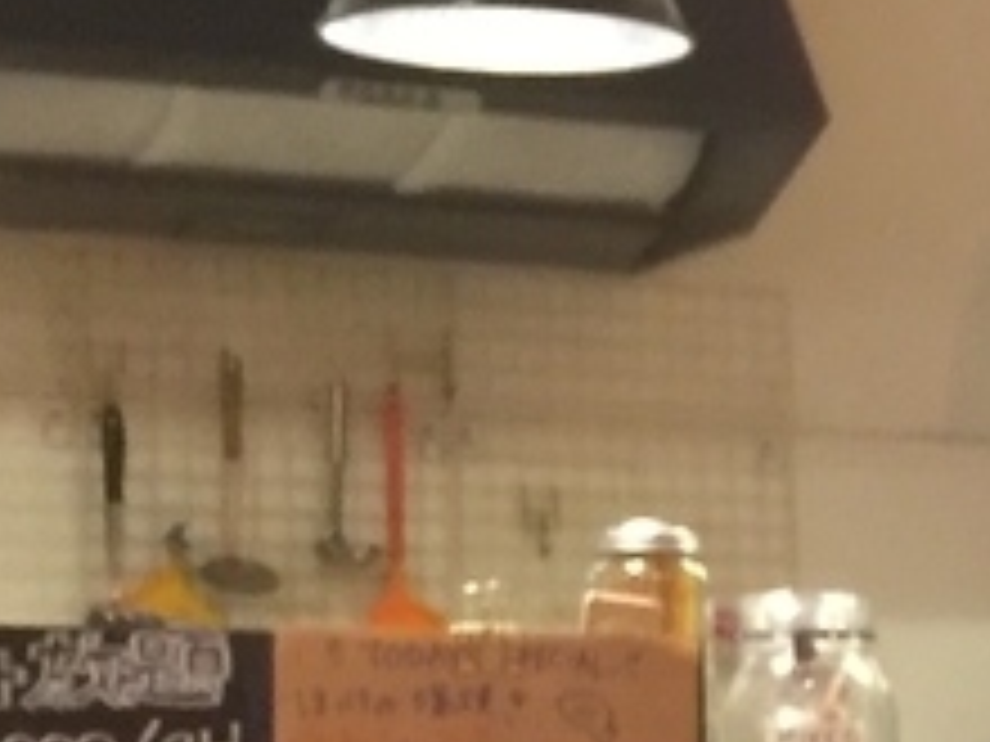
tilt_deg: +1.7
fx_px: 4519
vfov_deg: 9.3
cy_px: 863
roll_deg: +0.9
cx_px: 2304
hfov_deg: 10.8
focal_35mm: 158
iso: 100
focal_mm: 4.15
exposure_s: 1/10
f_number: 2.2
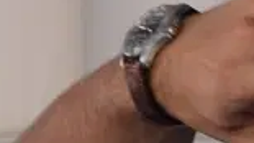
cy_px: 154
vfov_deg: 2.2
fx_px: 3669
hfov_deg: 3.9
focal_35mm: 545
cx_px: -398
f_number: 8
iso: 400
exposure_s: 1/80
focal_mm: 45
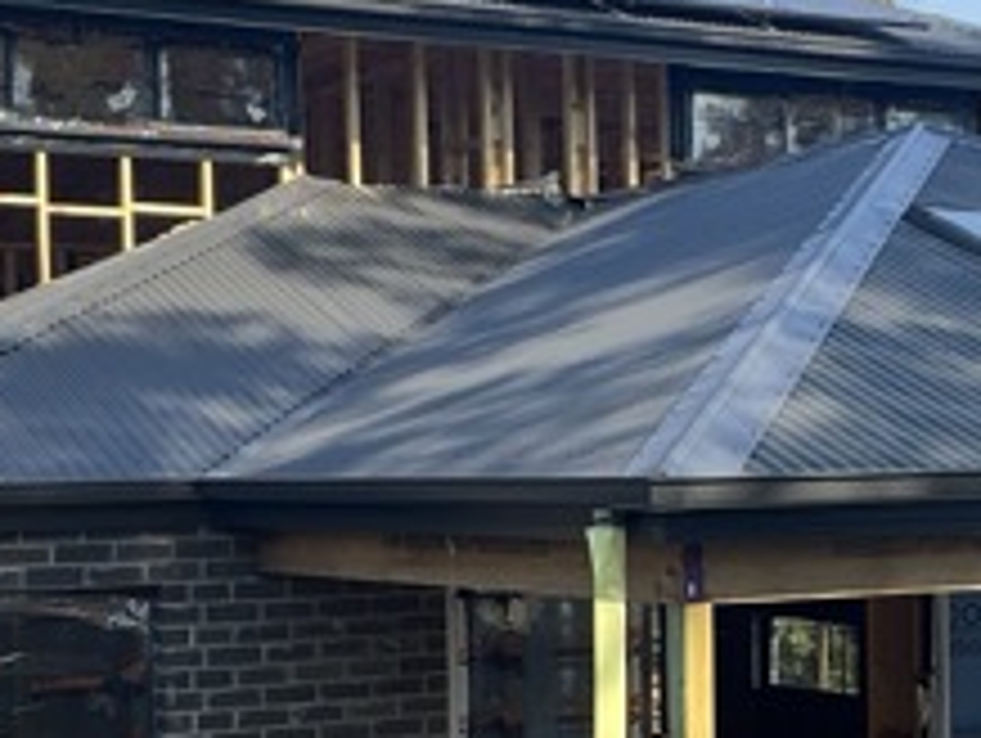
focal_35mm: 85
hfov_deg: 22.9
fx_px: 2412
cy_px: 531
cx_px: 666
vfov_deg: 17.3
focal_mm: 3
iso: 25
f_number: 1.8
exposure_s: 1/929
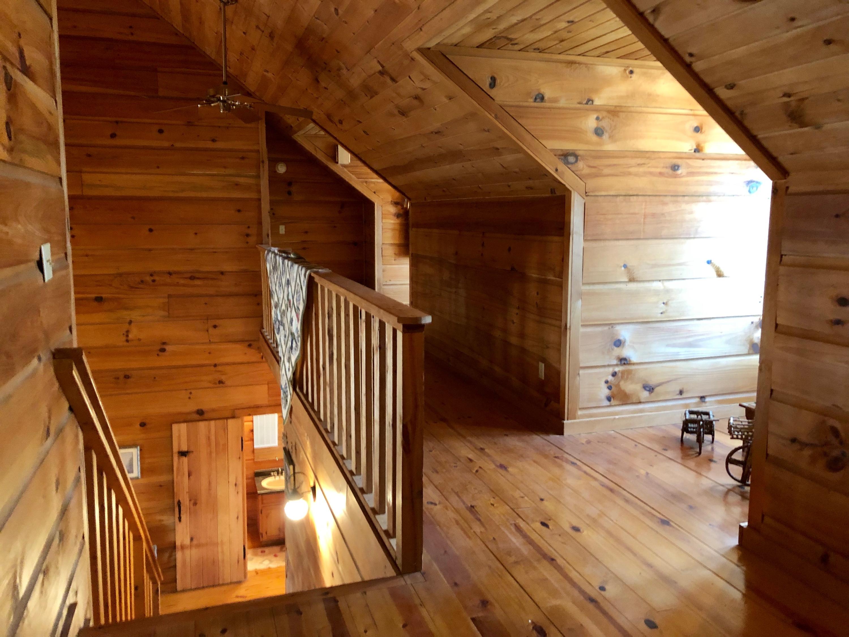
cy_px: 318
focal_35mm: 28
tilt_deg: -6.7
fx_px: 687
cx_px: 424
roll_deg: +1.0
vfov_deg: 49.7
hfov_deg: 63.4
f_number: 1.8
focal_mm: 4
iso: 100
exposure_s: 1/5
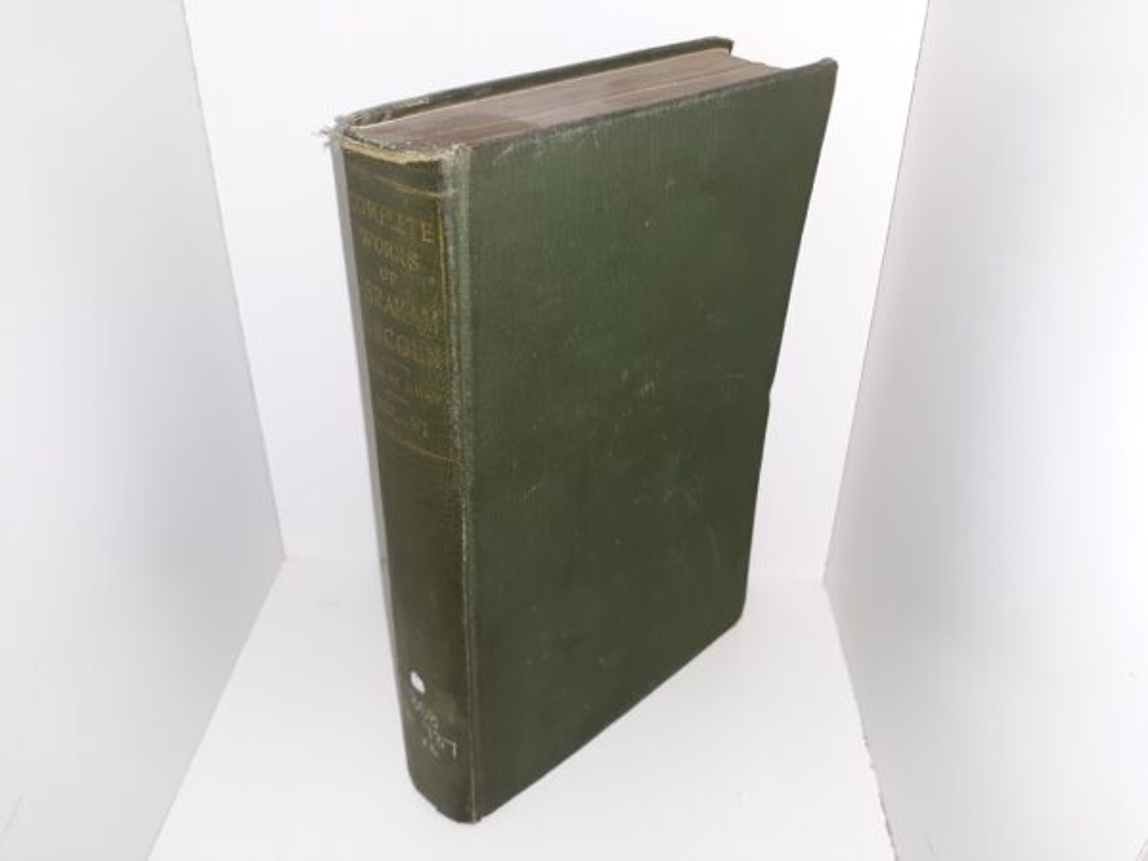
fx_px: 929
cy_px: 430
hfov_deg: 63.4
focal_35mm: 28
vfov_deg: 49.7
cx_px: 574
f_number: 1.7
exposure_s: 1/120
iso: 64
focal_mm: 3.7
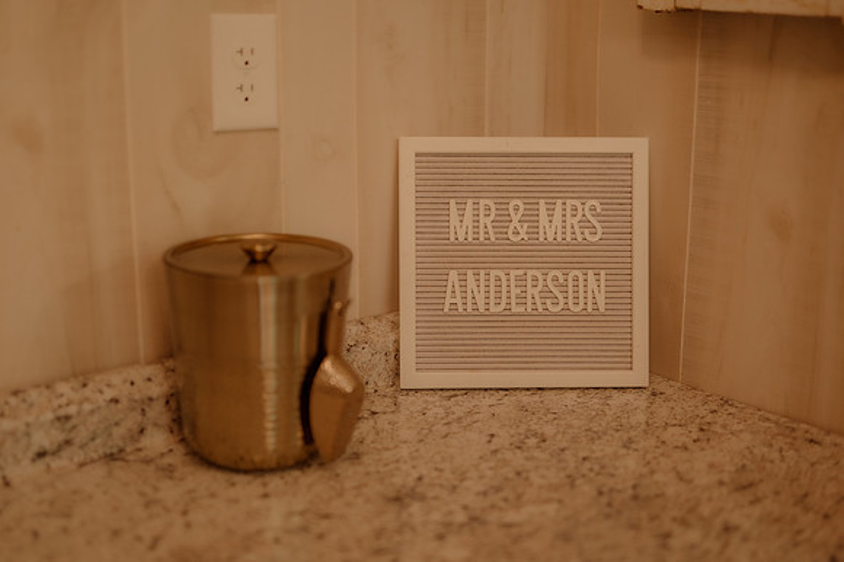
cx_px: 430
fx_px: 1223
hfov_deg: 38.1
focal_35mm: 52
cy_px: 278
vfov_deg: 25.9
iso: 400
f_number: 1.4
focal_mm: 50
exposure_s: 1/200
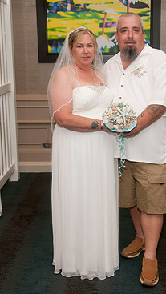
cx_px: 111
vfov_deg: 41.2
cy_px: 131
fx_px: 390
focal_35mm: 50
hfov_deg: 23.9
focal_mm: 26
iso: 400
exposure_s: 1/60
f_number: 5.6
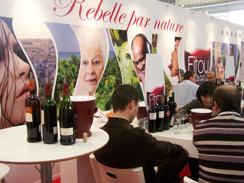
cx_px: 122
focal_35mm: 38
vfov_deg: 37.7
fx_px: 268
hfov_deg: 49.0
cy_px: 92
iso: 100
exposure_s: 1/30
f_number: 2.8
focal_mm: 6.3
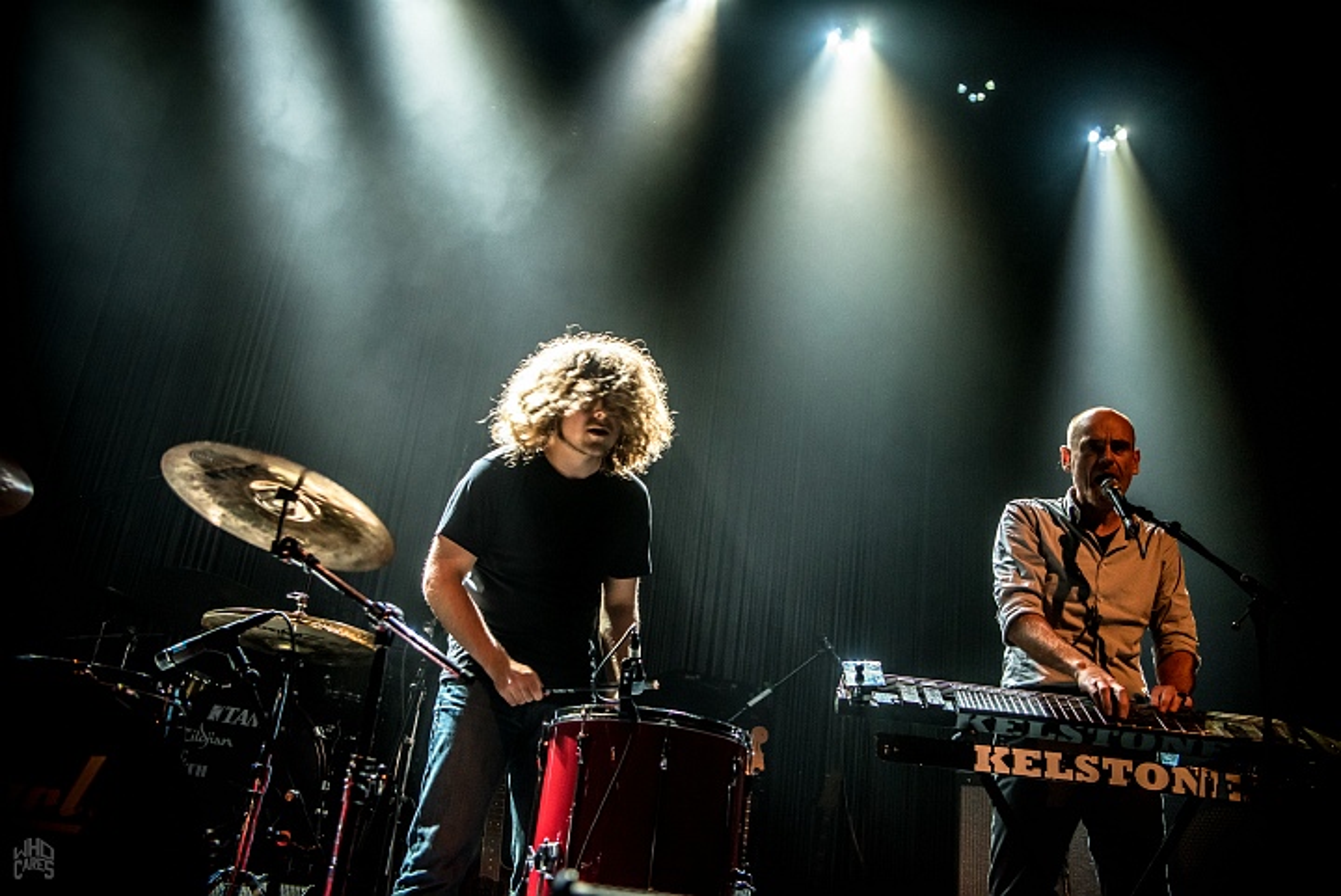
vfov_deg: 38.9
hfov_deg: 55.8
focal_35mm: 34
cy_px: 448
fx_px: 1267
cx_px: 670
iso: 2500
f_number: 2.8
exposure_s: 1/80
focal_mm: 34
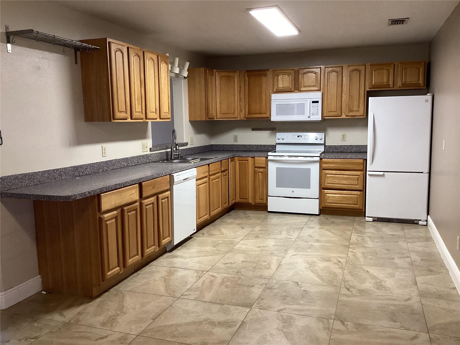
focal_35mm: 31
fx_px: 412
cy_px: 172
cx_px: 230
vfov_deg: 45.4
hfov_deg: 58.4
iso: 200
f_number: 2.4
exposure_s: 1/50
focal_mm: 3.3
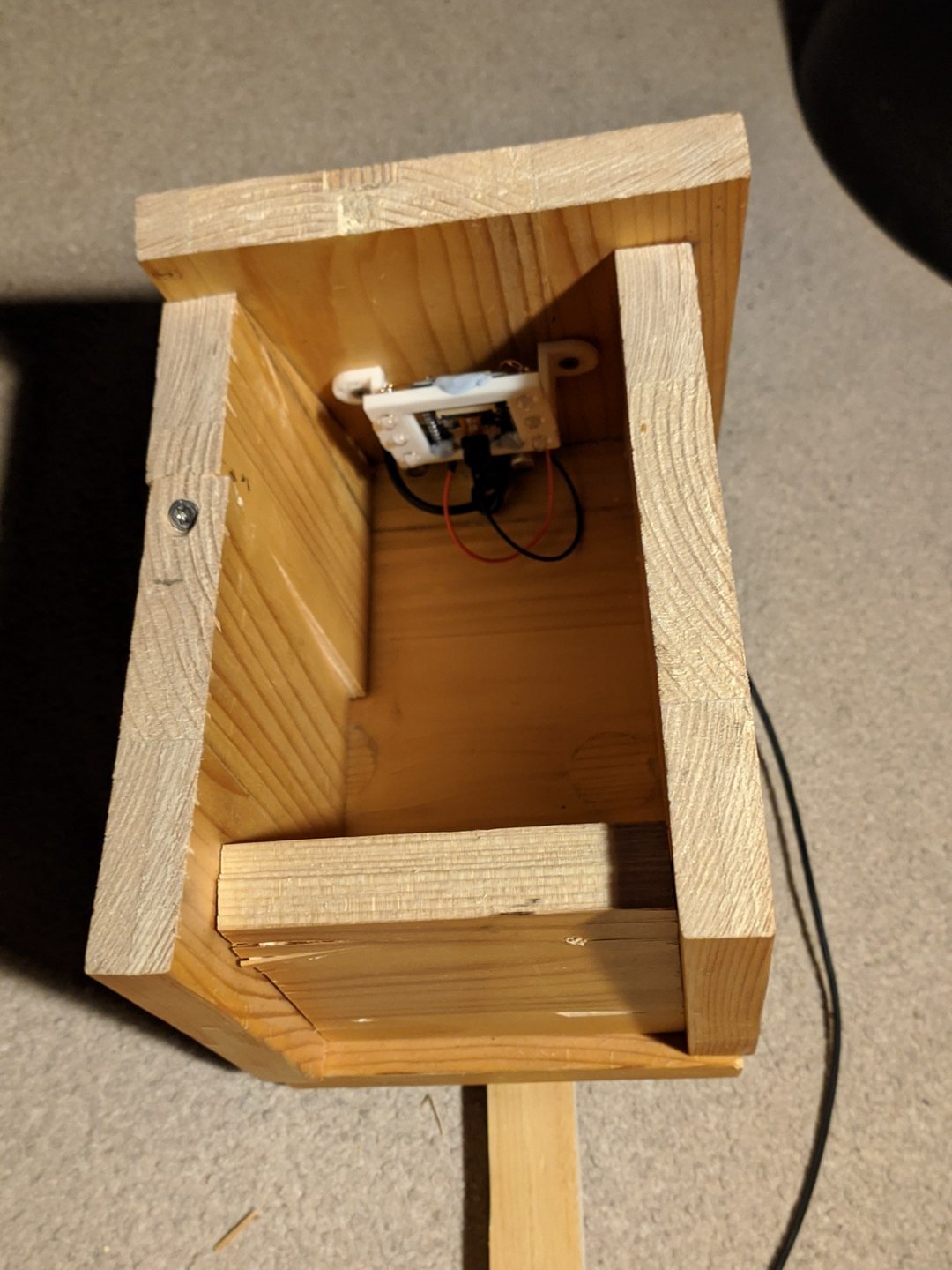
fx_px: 953
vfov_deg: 67.3
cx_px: 476
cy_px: 635
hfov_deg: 53.1
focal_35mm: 26
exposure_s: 1/30
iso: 1367
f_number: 1.75
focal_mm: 4.77
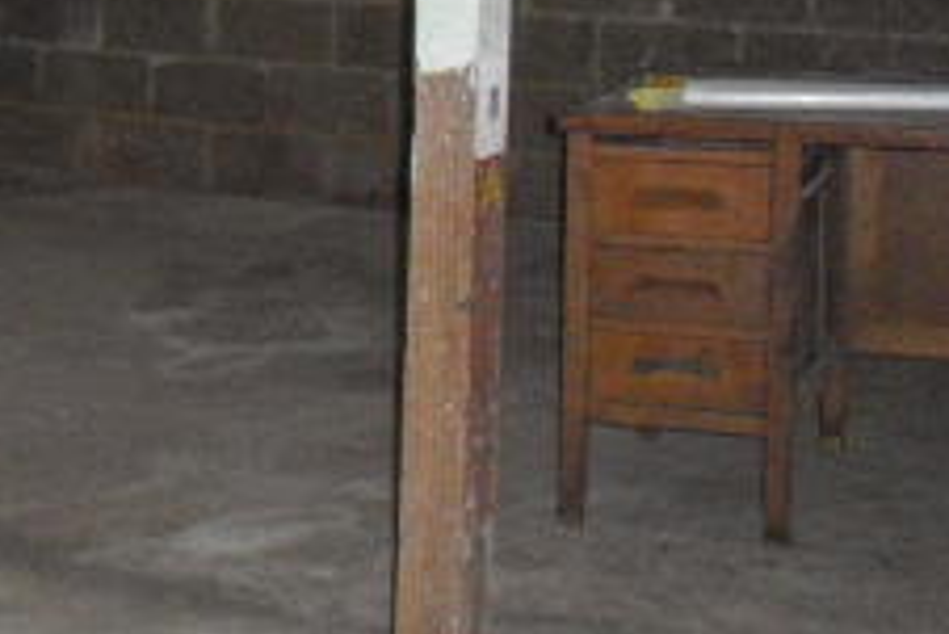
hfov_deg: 17.7
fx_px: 2796
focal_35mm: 106
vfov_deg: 12.7
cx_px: -374
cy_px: -67
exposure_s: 1/60
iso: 800
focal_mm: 6.3
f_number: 3.1
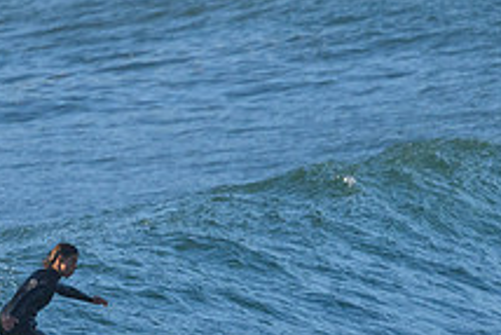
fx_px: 24941
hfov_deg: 1.2
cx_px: 140
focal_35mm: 1791
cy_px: 390
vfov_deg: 0.8
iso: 2500
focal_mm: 660
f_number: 11
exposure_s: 1/2000
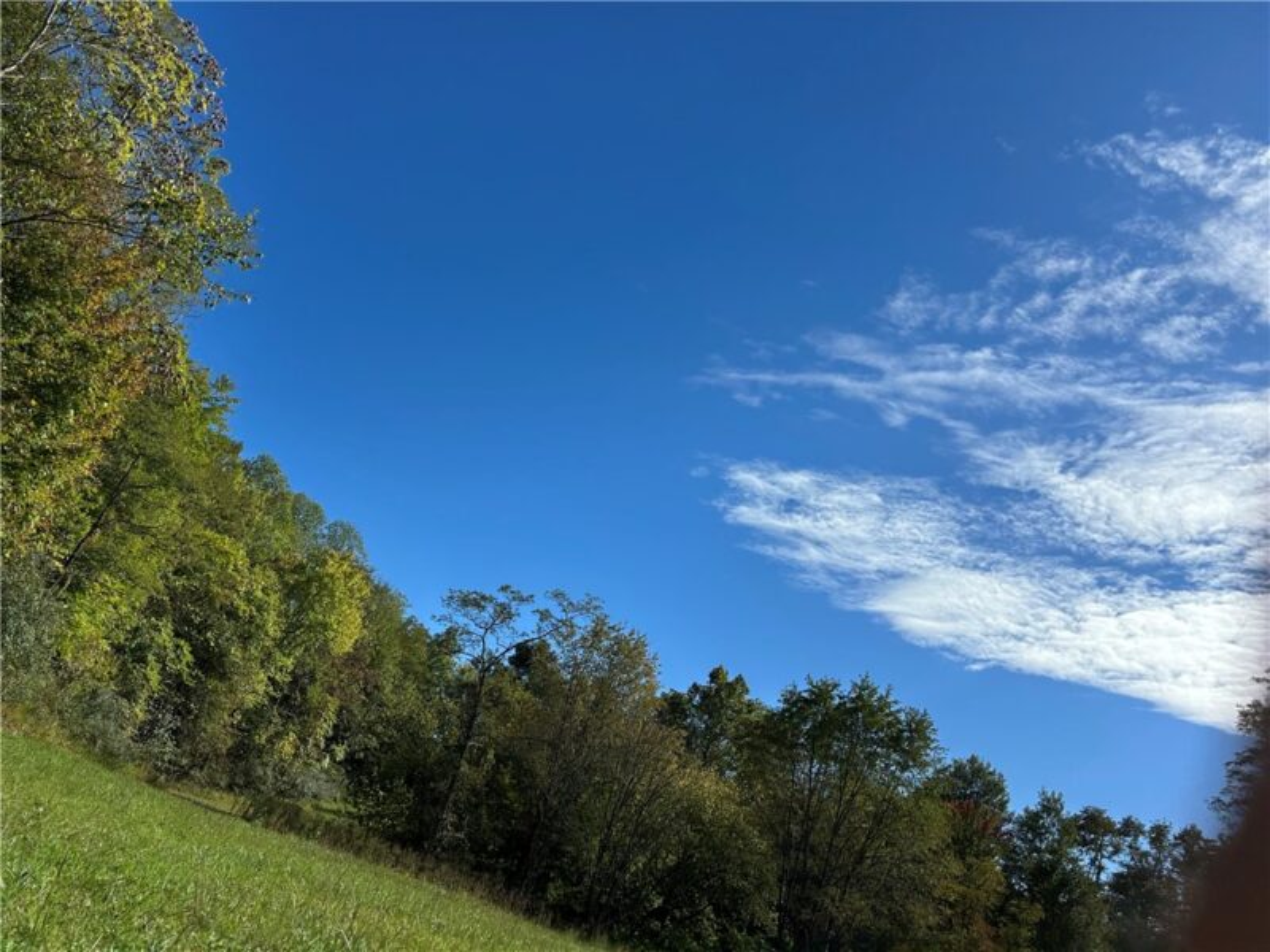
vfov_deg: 53.1
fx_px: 954
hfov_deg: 67.3
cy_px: 476
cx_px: 635
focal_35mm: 26
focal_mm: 5.7
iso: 50
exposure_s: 1/7463
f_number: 1.5
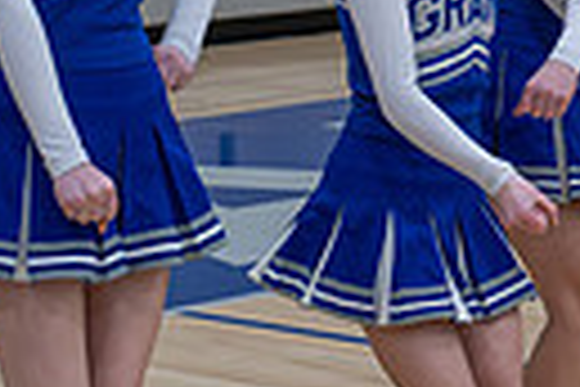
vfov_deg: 6.0
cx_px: 861
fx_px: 3689
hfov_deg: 8.8
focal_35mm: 229
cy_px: 178
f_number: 4.5
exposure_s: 1/400
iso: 3600
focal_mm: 40
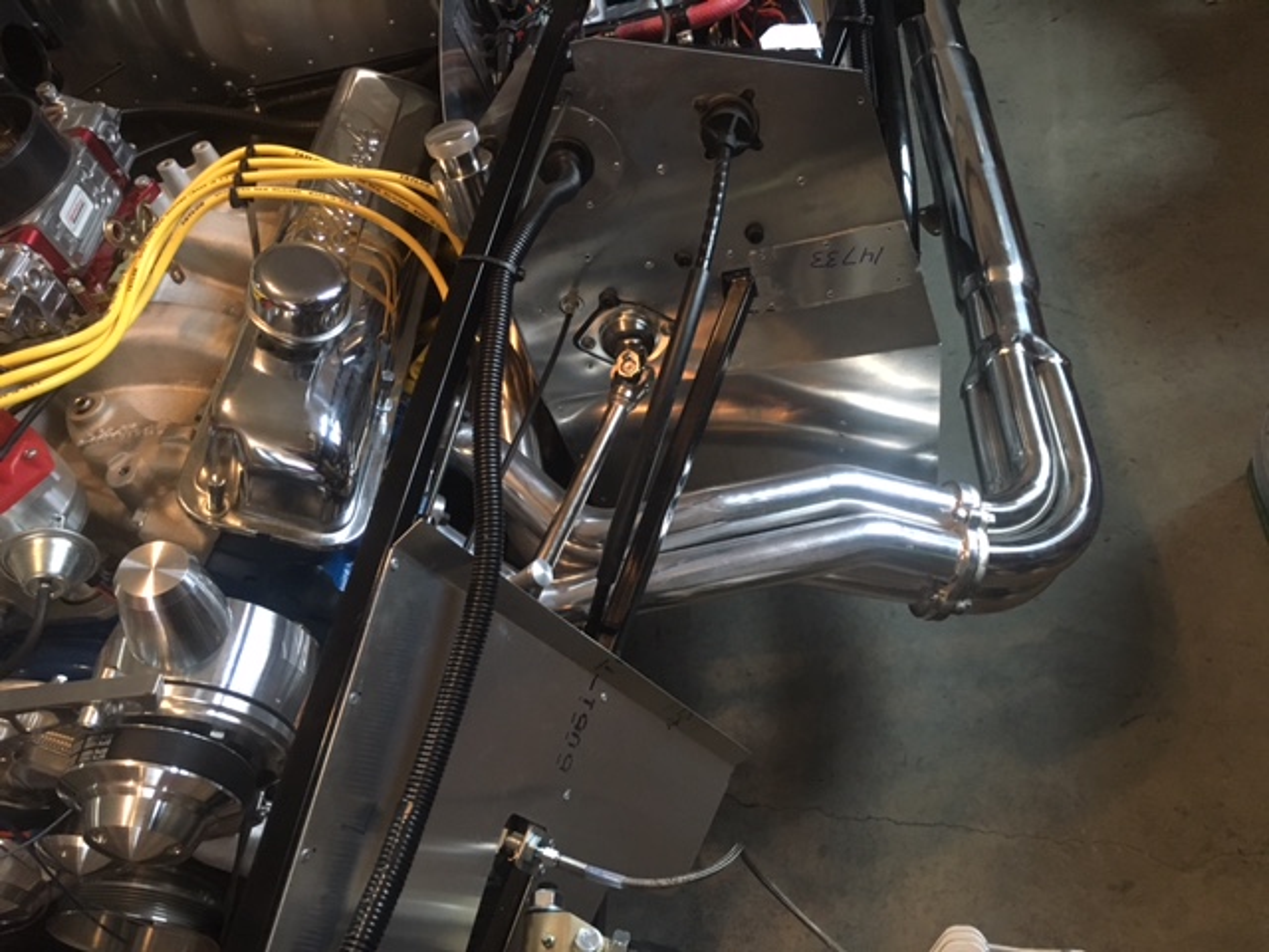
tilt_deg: -49.0
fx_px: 1063
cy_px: 476
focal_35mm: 29
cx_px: 634
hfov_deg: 61.7
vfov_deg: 48.2
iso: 200
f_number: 2.2
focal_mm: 4.15
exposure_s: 1/15
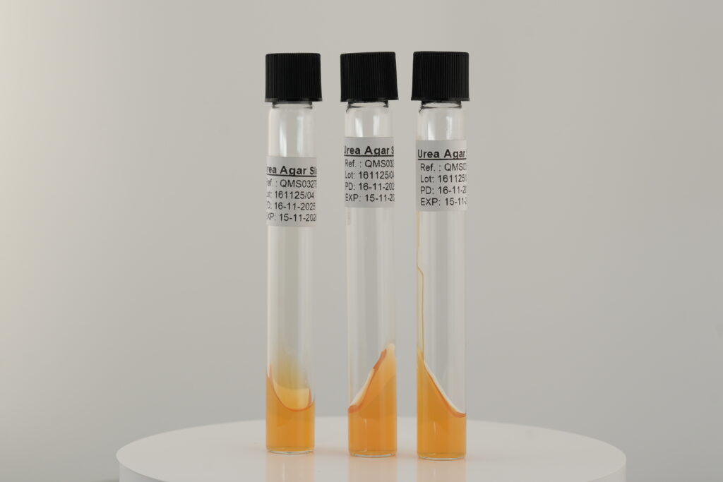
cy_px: 241
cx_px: 362
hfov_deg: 19.5
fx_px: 2109
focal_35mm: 105
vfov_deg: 13.0
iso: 100
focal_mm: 70
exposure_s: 1/125
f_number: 8
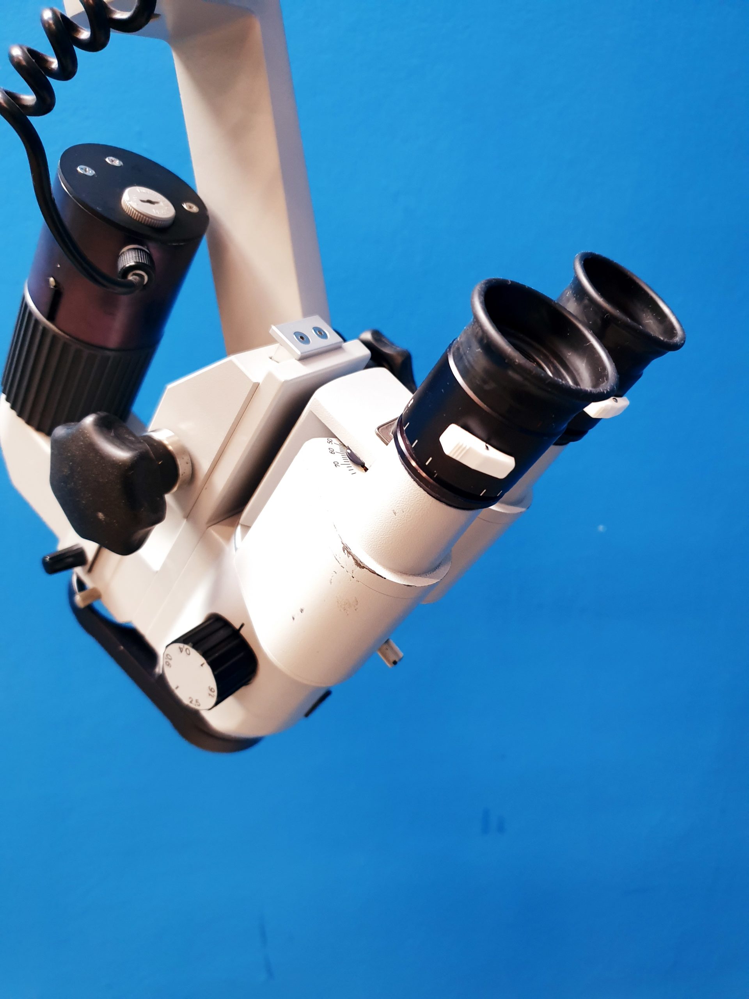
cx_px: 374
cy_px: 500
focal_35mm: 26
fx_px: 750
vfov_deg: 67.3
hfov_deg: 53.1
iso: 200
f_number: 1.5
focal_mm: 4.3
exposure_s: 1/50
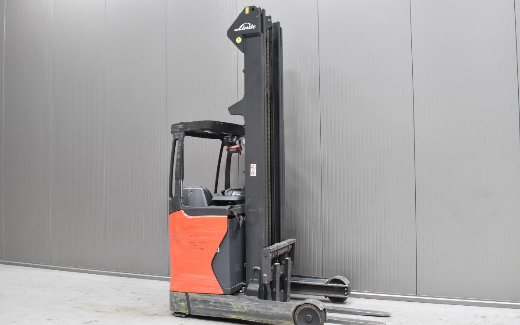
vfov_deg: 37.3
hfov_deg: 56.7
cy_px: 166
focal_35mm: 34
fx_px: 482
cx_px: 262
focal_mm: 22
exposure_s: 1/20
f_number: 5.6
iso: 1600
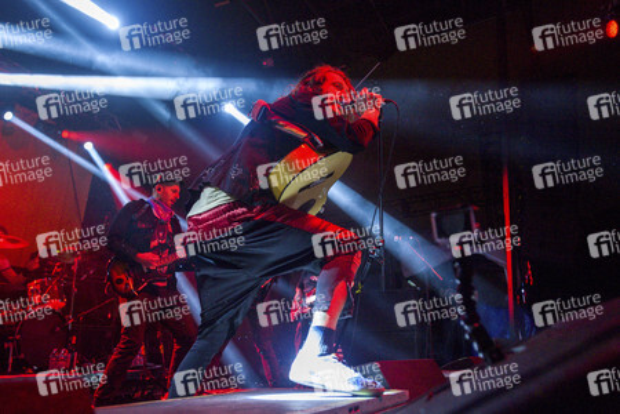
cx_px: 310
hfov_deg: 65.5
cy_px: 207
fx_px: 482
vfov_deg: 46.4
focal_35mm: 28
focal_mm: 28
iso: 5000
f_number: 2.8
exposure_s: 1/250
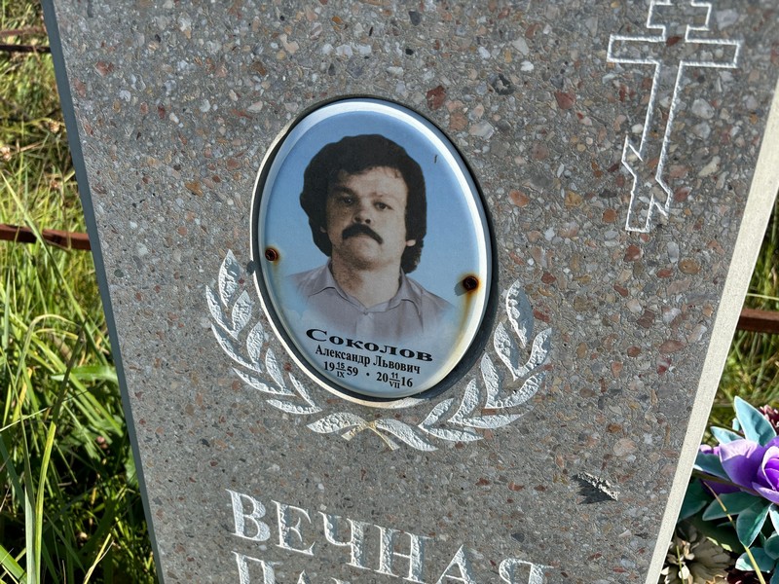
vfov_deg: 53.1
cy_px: 292
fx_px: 585
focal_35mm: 26
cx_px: 390
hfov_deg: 67.3
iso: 50
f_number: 1.6
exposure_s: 1/2242
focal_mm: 5.96
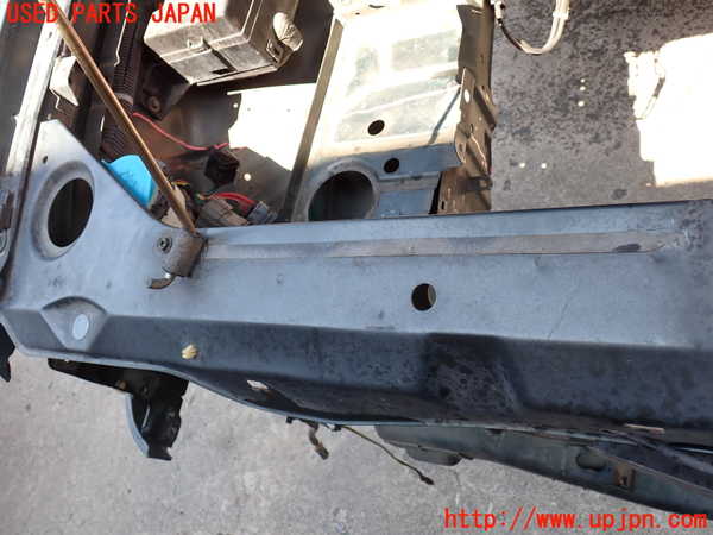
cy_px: 268
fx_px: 618
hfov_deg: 60.0
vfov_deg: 46.8
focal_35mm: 30
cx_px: 356
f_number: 3.2
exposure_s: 1/100
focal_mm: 5.4
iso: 100
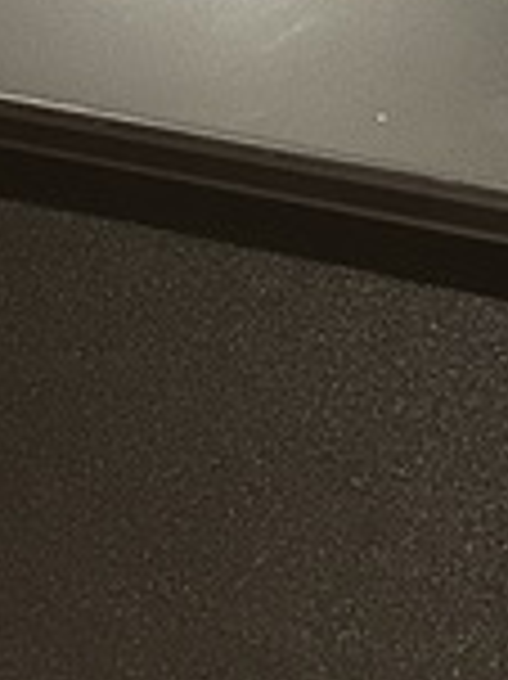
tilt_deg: +0.7
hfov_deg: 14.2
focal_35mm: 102
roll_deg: -1.6
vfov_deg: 15.2
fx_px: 1999
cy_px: -716
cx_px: 526
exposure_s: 1/11
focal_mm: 6.86
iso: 1000
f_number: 1.78
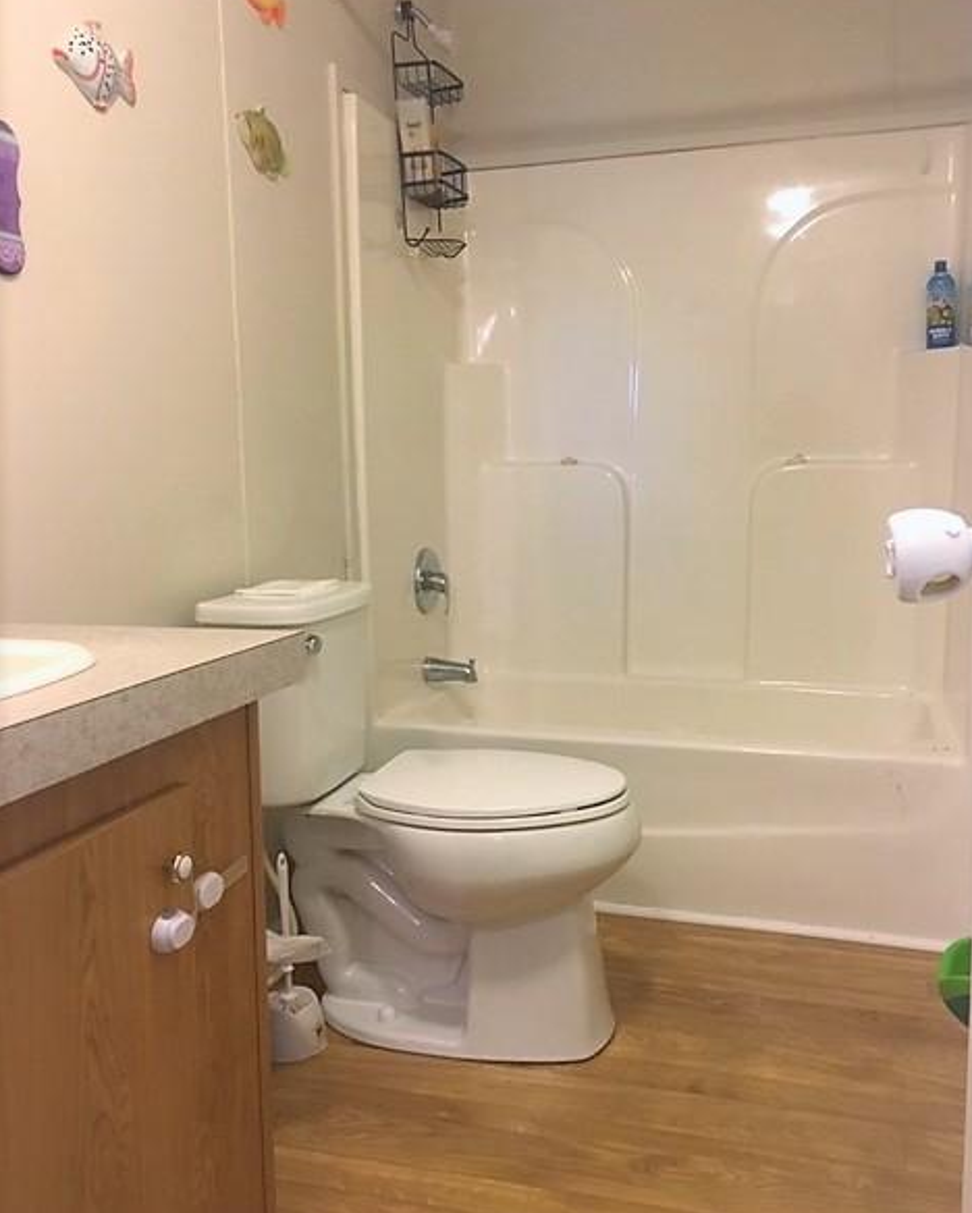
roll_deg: +1.4
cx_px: 494
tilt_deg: -7.1
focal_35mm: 31
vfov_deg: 57.1
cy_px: 606
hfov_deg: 47.2
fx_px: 1114
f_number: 2.2
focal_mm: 4.15
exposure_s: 1/15
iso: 200
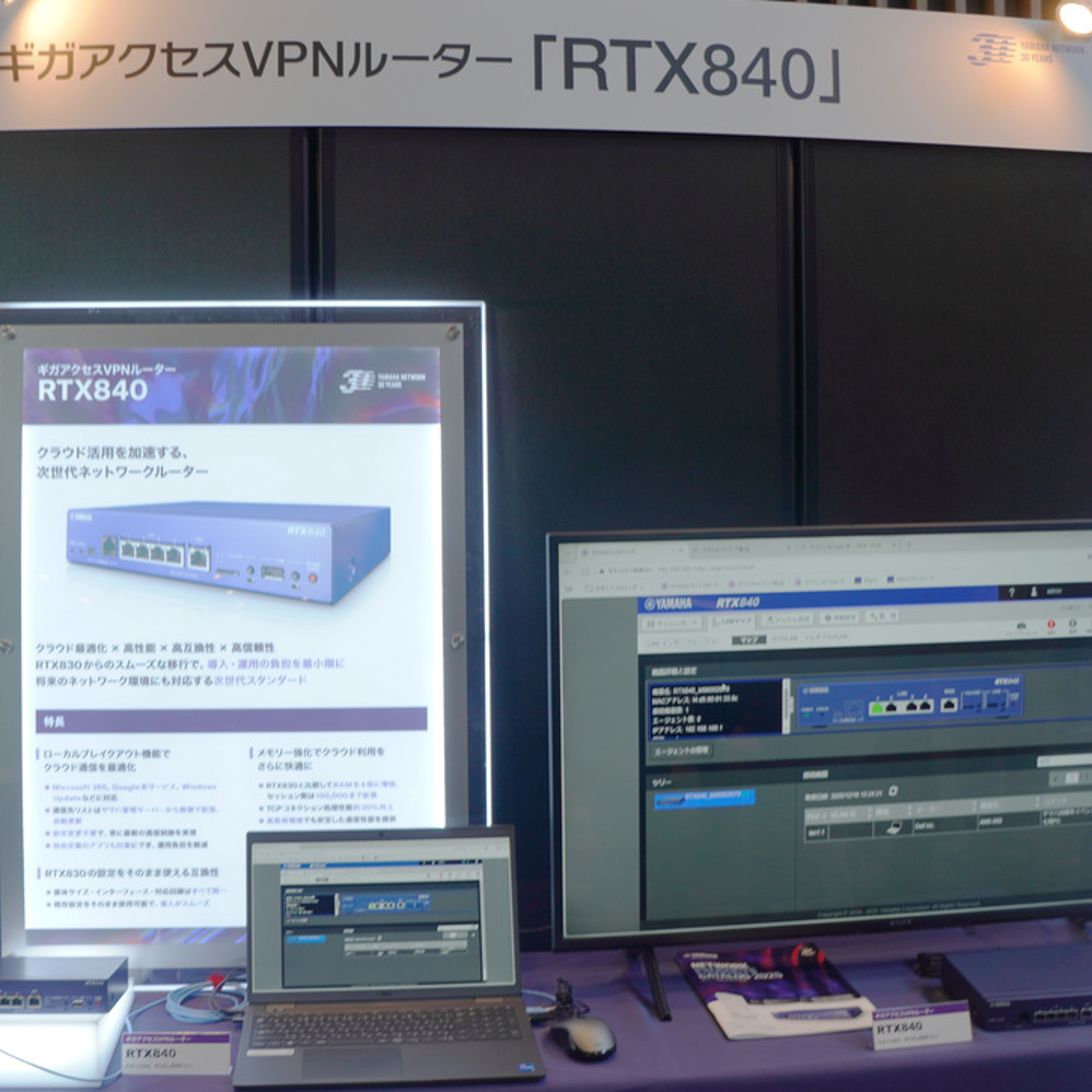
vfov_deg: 43.8
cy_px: 520
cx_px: 490
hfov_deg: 43.8
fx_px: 1356
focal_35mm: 38
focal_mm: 18
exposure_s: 1/40
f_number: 4
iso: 100
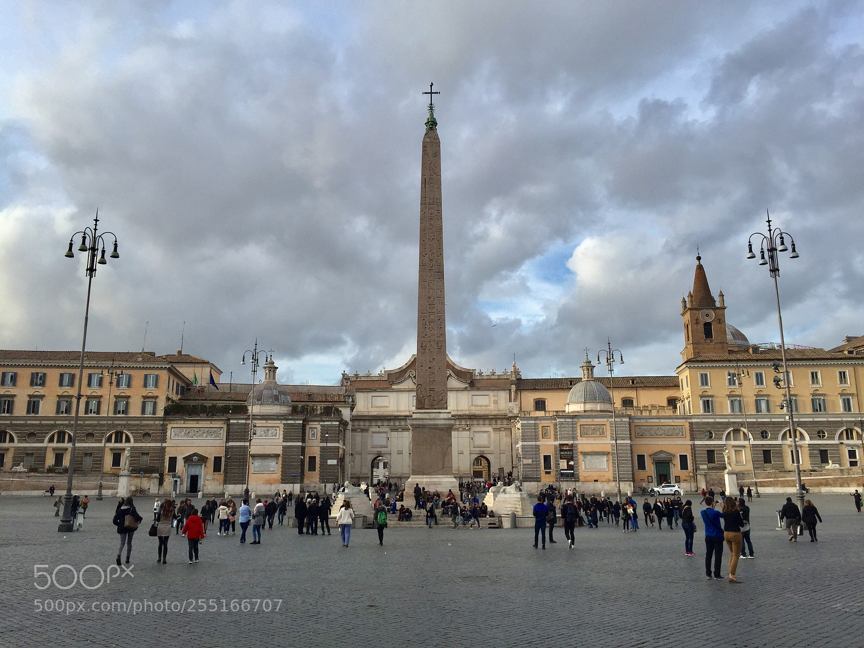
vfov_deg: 48.2
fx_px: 724
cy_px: 324
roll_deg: +0.0
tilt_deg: +11.8
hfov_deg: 61.7
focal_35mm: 29
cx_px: 432
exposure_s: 1/842
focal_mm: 4.15
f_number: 2.2
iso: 32
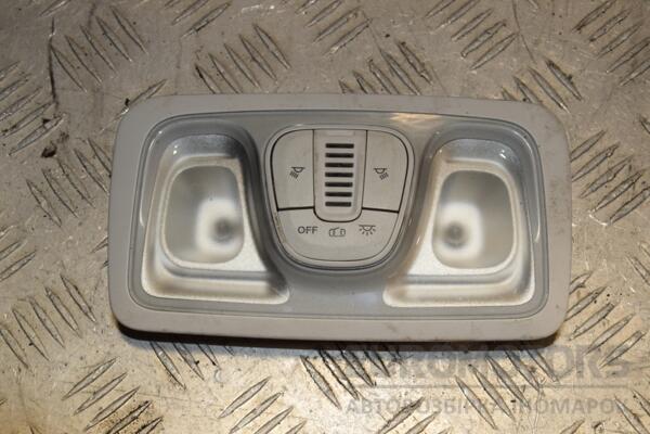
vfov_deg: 18.9
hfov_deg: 28.1
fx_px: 1300
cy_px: 217
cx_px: 325
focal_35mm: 72
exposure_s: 1/200
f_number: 9
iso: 800
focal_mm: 48
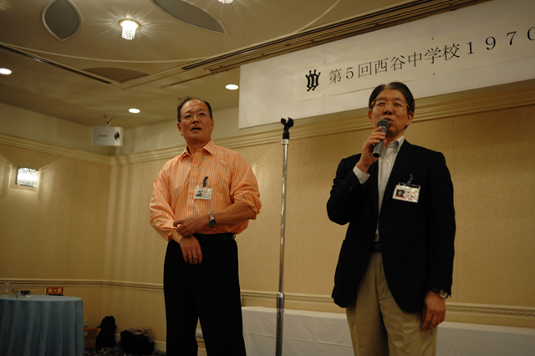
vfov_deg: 37.8
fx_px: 520
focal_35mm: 35
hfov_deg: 54.5
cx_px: 268
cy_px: 178
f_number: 2.8
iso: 800
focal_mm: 35
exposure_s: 1/100
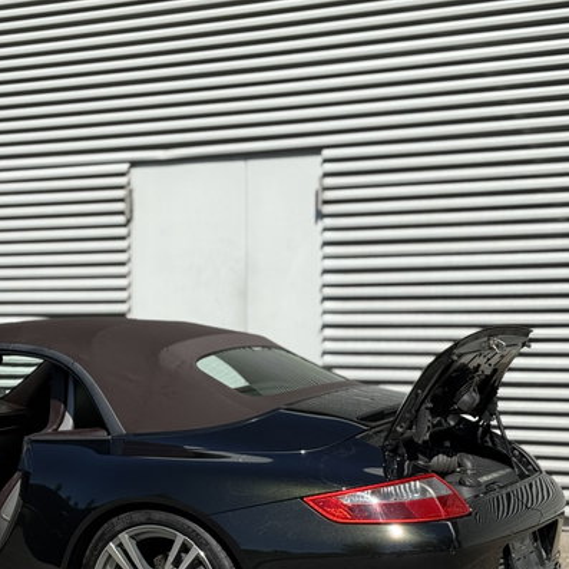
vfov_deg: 21.0
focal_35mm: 82
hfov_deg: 20.9
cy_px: 397
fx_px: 1525
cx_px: 115
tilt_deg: -3.8
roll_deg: +0.2
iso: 100
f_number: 1.78
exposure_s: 1/3891
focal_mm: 6.76
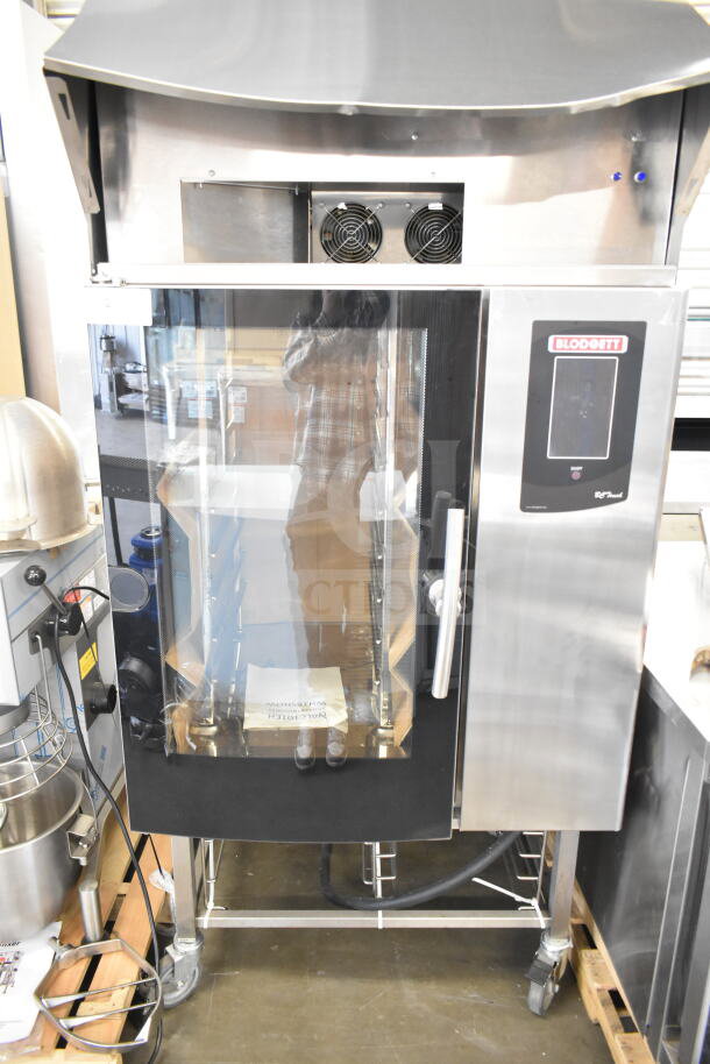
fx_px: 798
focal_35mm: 27
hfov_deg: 48.0
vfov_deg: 67.4
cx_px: 355
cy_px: 532
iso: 2500
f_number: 3.5
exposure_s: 1/30
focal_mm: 18
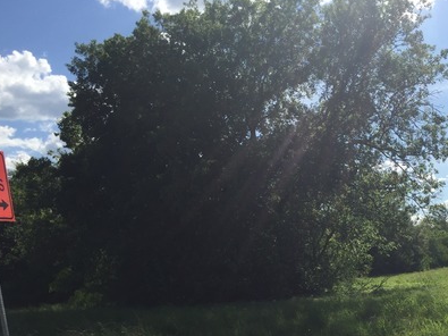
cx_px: 312
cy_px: 264
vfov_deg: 30.2
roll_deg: +3.6
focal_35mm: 47
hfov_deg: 39.8
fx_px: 608
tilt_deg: +1.0
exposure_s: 1/3597
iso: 32
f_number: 2.2
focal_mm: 4.15
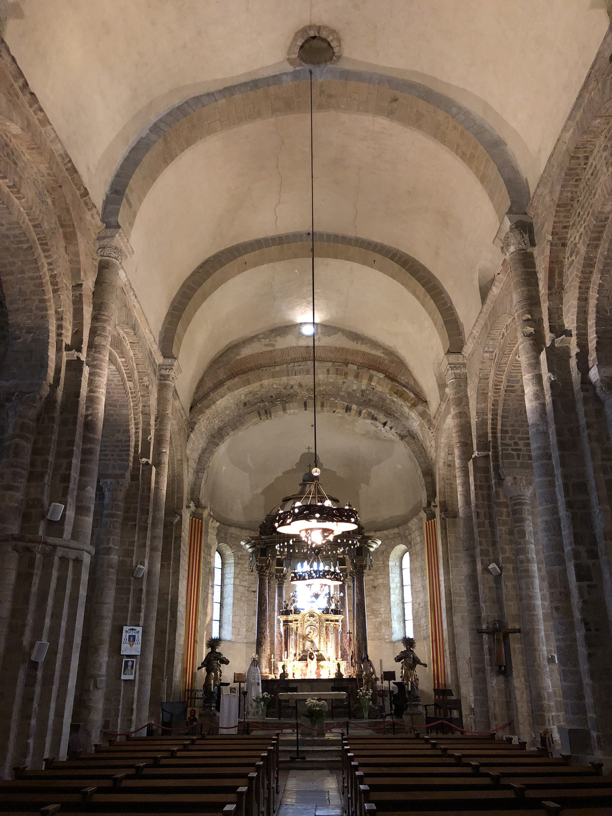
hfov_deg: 49.7
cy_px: 408
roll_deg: +0.7
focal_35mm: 28
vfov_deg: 63.4
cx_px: 306
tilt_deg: +22.7
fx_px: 660
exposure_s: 1/4
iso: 125
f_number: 1.8
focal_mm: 4
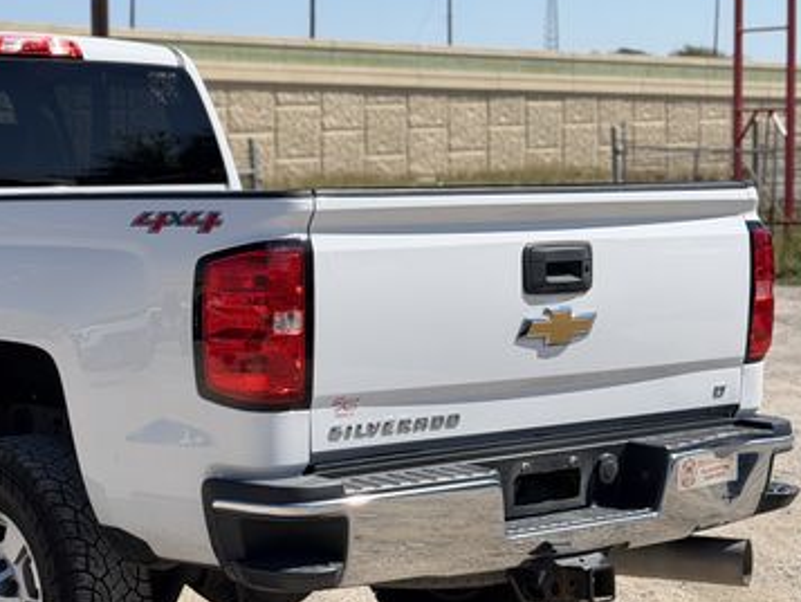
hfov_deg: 22.2
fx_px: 1991
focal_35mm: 86
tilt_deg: -4.2
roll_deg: +0.7
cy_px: 288
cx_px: 90
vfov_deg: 17.2
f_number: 1.78
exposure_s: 1/5587
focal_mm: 6.76
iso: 64
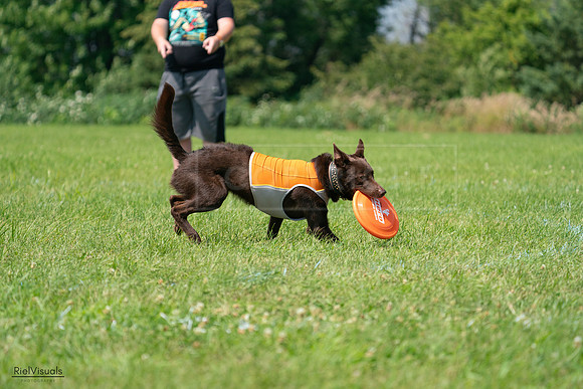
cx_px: 292
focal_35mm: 207
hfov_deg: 9.9
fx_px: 3353
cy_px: 194
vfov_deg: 6.6
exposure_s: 1/4000
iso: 1000
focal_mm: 207
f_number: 5.6
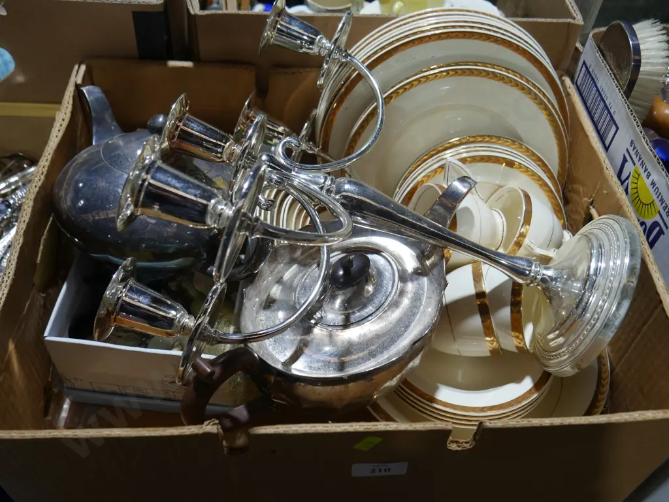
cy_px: 251
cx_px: 334
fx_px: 657
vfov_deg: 41.8
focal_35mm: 34
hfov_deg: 53.9
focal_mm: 17
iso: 200
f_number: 4
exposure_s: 1/80
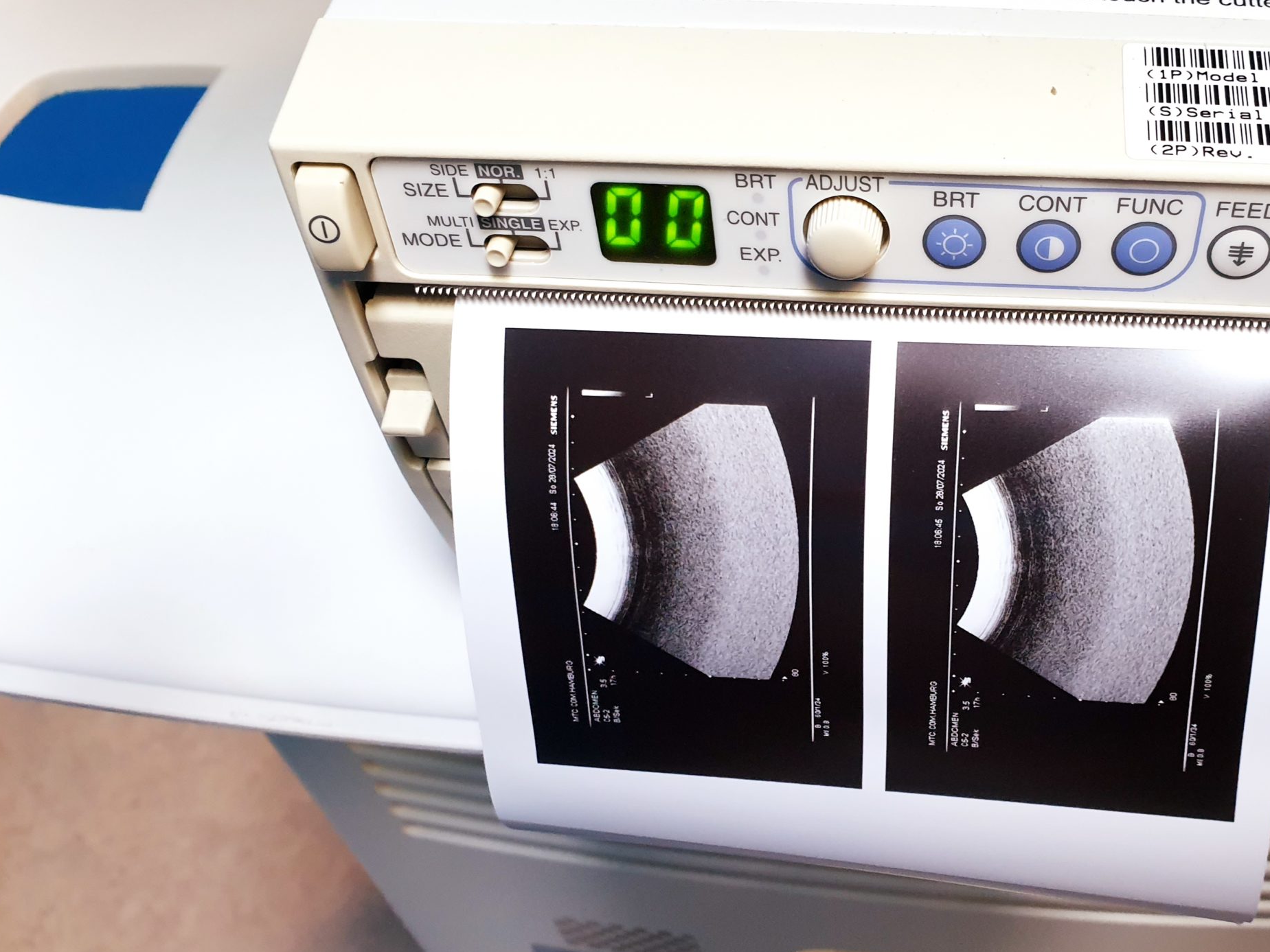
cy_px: 614
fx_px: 1321
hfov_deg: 50.2
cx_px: 870
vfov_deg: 39.3
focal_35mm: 36
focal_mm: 4.3
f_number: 2.4
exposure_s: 1/50
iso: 400
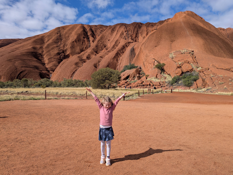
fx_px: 162
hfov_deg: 71.6
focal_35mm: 24
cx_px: 116
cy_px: 88
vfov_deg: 56.8
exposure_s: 1/2096
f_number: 1.7
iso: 29
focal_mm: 4.53
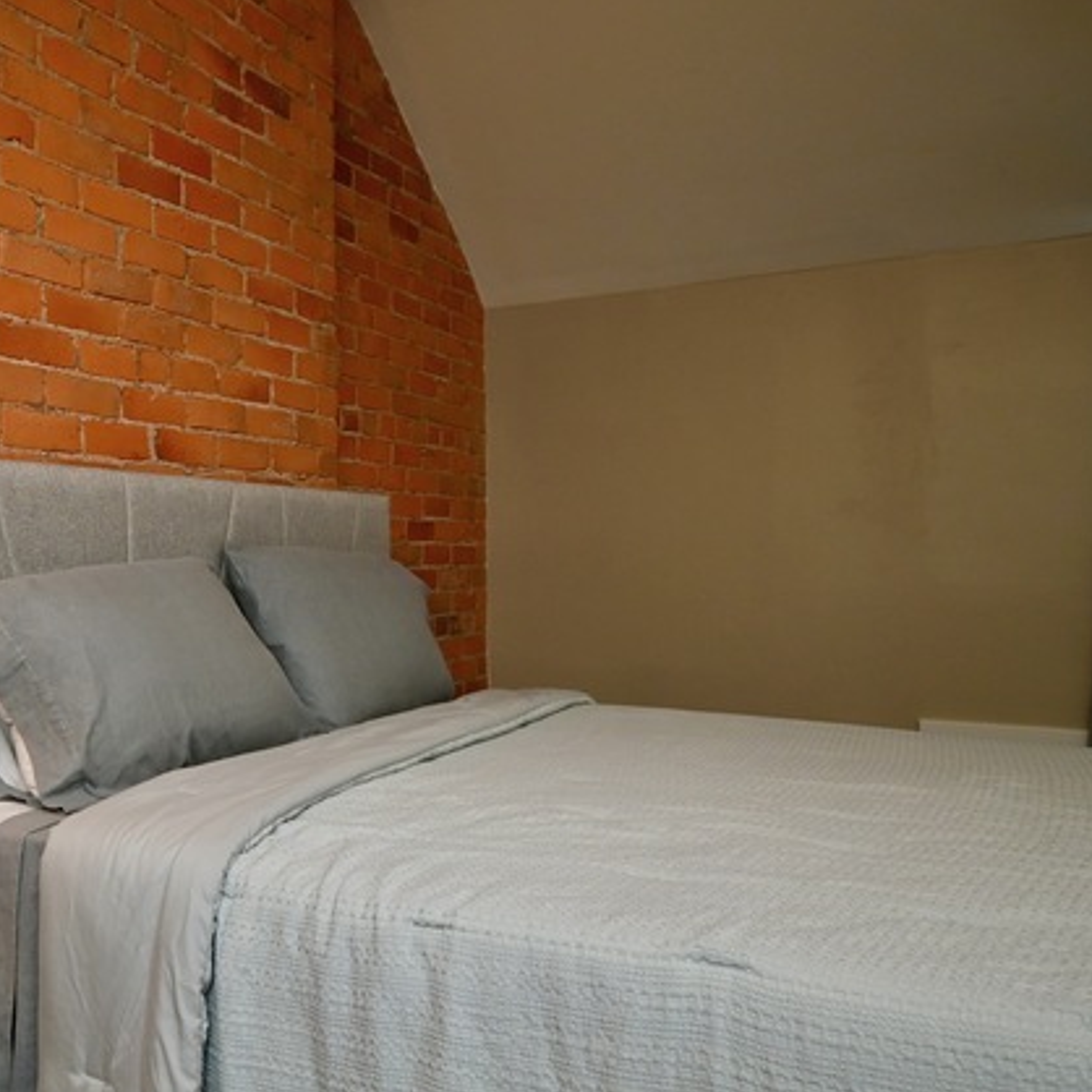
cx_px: 201
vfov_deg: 55.6
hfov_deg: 51.7
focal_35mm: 29
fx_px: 1035
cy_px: 559
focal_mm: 13
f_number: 5.6
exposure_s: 1/100
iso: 640
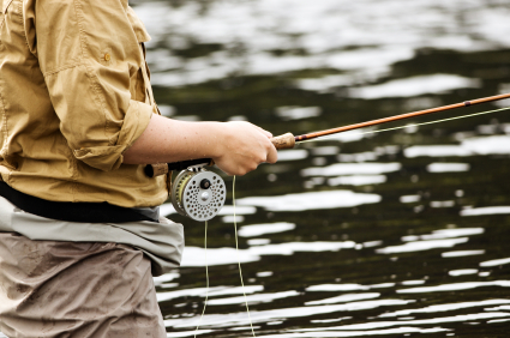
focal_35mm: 450
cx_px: 255
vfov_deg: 3.0
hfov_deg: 4.6
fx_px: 6365
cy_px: 169
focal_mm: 300
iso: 200
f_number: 4.5
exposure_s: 1/400
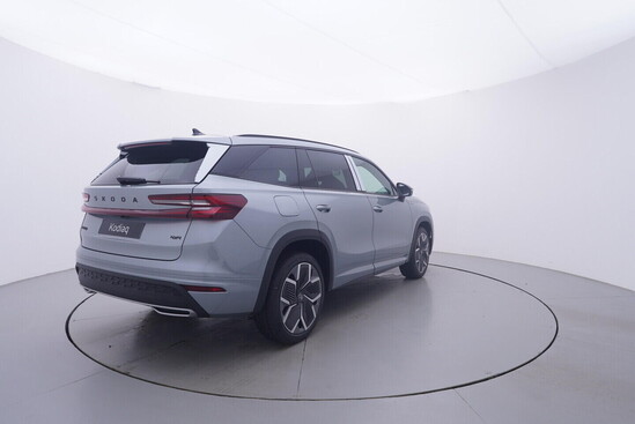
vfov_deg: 56.2
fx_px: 397
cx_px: 318
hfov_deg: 77.3
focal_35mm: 22
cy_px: 212
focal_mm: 15
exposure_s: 1/80
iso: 200
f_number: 5
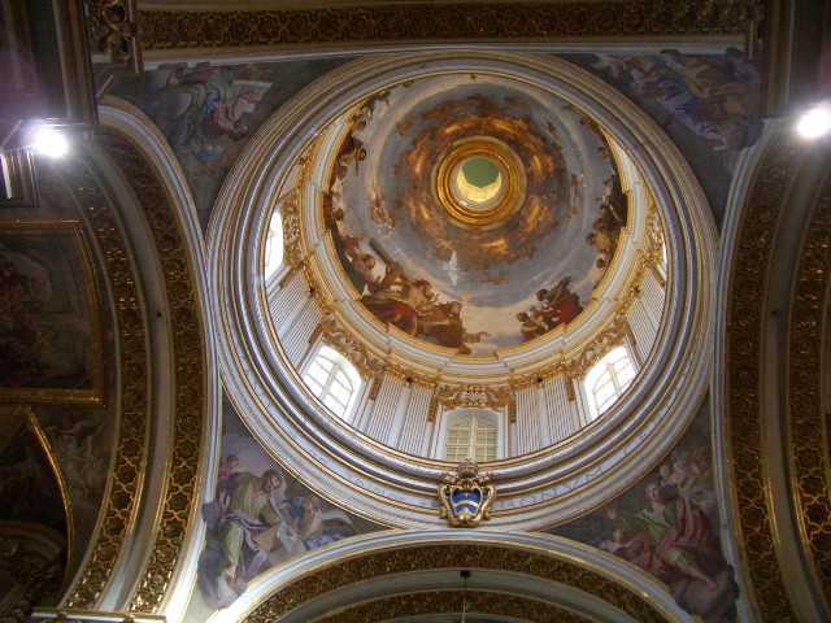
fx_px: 840
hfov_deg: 52.6
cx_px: 416
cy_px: 312
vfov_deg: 40.7
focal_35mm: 35
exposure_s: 1/100
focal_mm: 5.8
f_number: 2.6
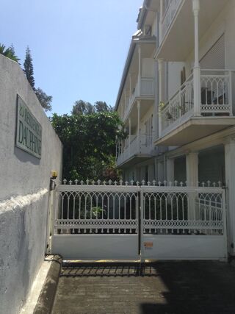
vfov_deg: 55.4
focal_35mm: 33
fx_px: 299
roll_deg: +0.3
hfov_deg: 42.9
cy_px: 157
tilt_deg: +5.1
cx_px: 118
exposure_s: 1/1869
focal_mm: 4.12
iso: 50
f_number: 2.4
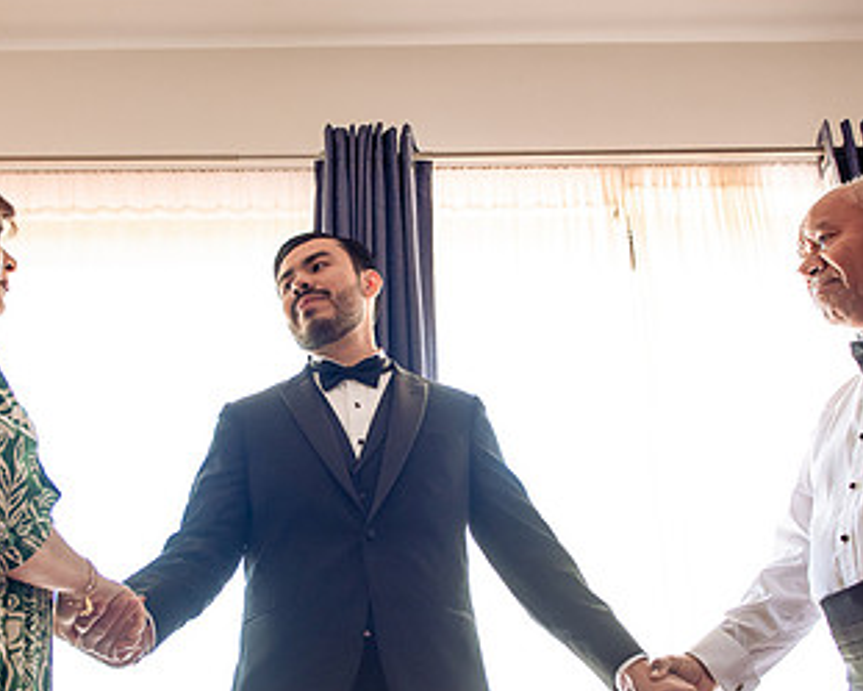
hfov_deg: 42.7
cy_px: 434
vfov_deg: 34.7
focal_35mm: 43
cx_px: 347
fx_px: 1099
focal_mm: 24
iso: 800
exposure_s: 1/160
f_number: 3.5
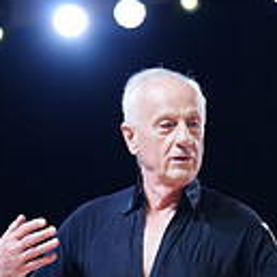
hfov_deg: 6.5
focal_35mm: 267
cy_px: 490
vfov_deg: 6.4
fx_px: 2417
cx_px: 338
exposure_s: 1/640
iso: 1250
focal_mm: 70
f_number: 2.8
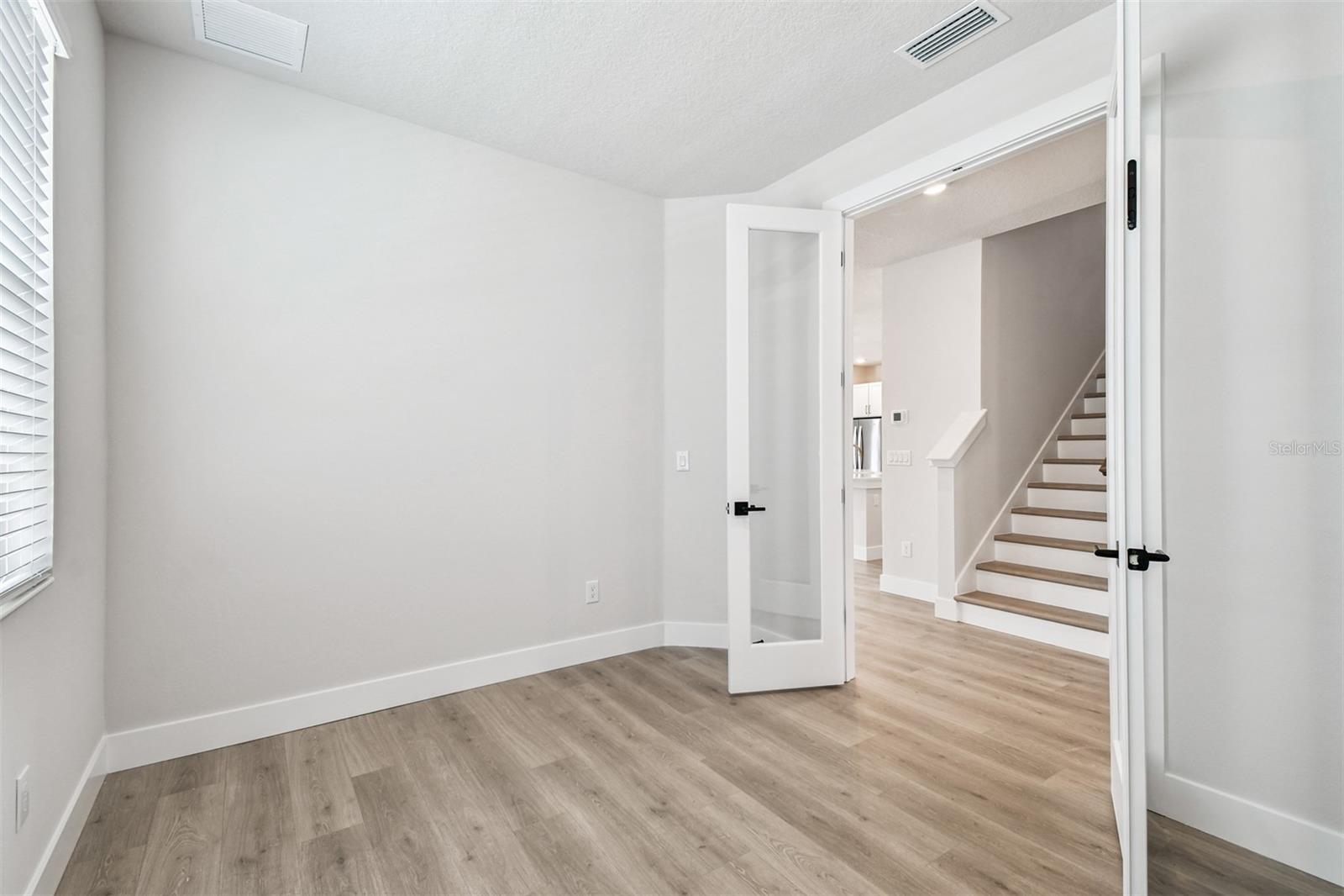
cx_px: 672
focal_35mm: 15
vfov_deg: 77.3
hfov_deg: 100.4
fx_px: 560
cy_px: 448
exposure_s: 1/20
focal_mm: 10
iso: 100
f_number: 7.1
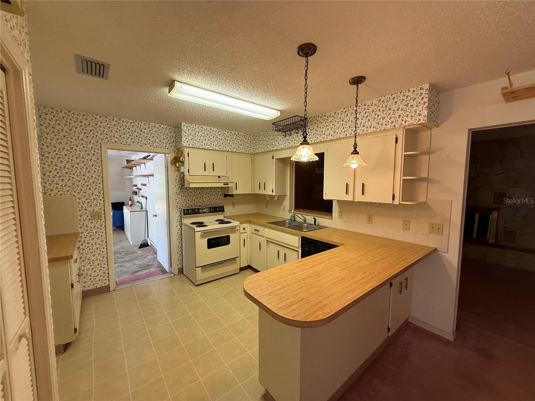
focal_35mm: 14
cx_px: 268
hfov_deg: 102.1
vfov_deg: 85.7
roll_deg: +0.0
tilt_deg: -4.4
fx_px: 216
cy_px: 200
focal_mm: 2.22
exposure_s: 1/120
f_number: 2.2
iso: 200
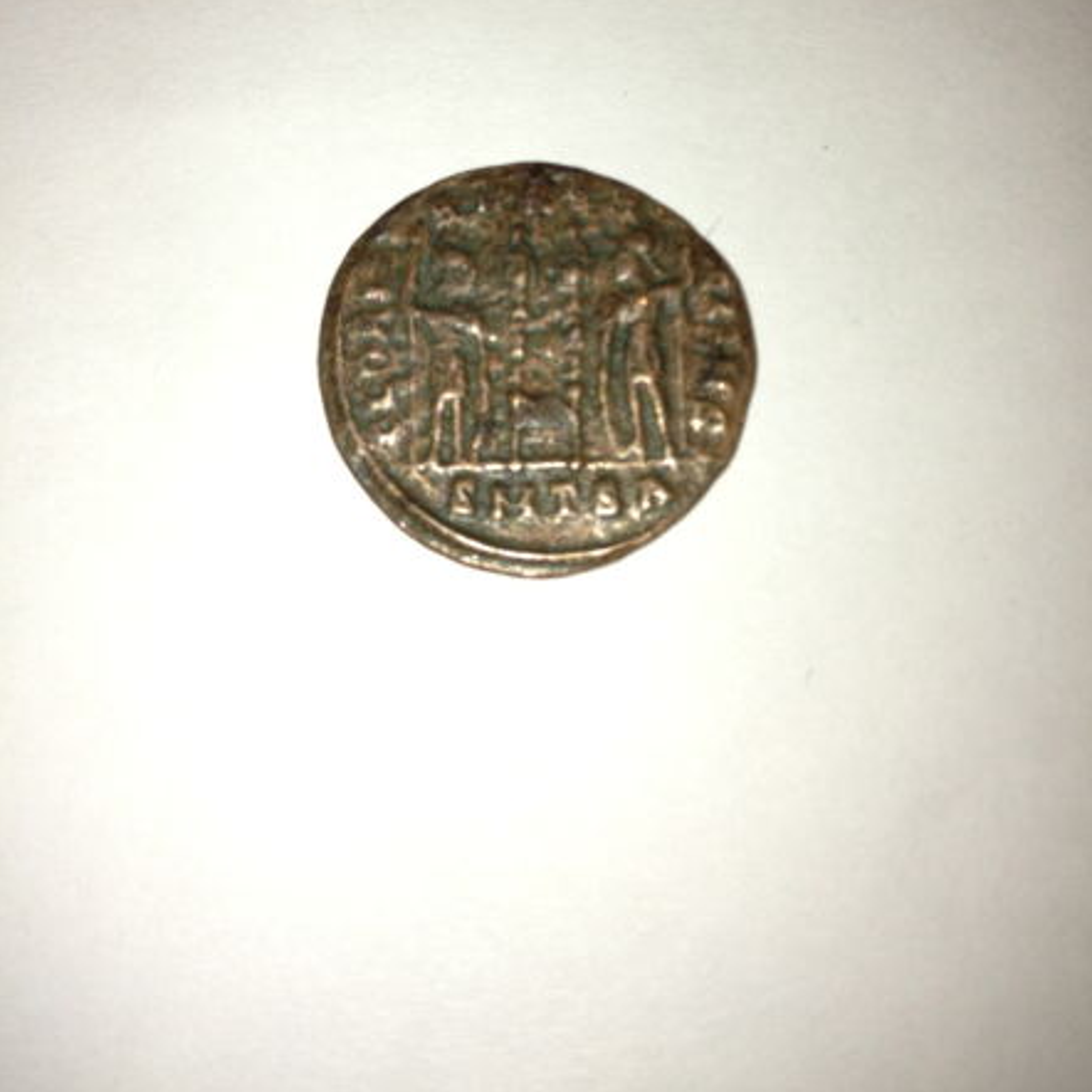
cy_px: 353
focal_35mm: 42
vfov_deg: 39.5
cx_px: 551
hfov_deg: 40.0
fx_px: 1499
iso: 50
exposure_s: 1/660
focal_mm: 4.28
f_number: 2.4
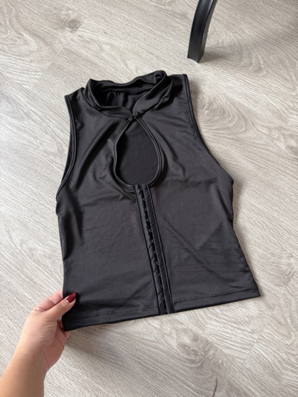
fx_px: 275
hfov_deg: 56.8
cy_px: 198
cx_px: 149
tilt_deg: -79.3
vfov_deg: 71.6
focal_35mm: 24
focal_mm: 6.76
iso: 160
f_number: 1.78
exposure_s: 1/121
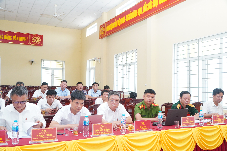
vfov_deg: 41.6
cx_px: 114
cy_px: 76
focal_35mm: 32
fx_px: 198
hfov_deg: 59.5
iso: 800
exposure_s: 1/160
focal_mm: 21
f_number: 4
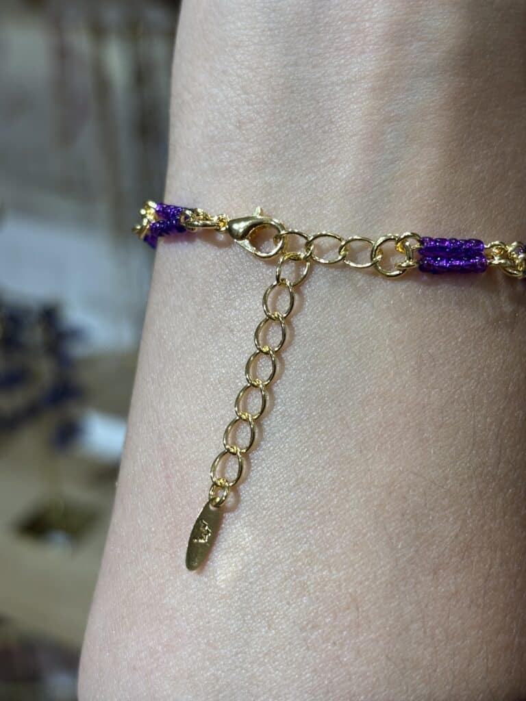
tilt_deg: -29.0
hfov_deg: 28.0
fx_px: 1054
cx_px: 263
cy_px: 350
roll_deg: +0.4
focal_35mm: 52
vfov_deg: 36.8
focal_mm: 5.96
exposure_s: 1/100
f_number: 1.6
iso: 50
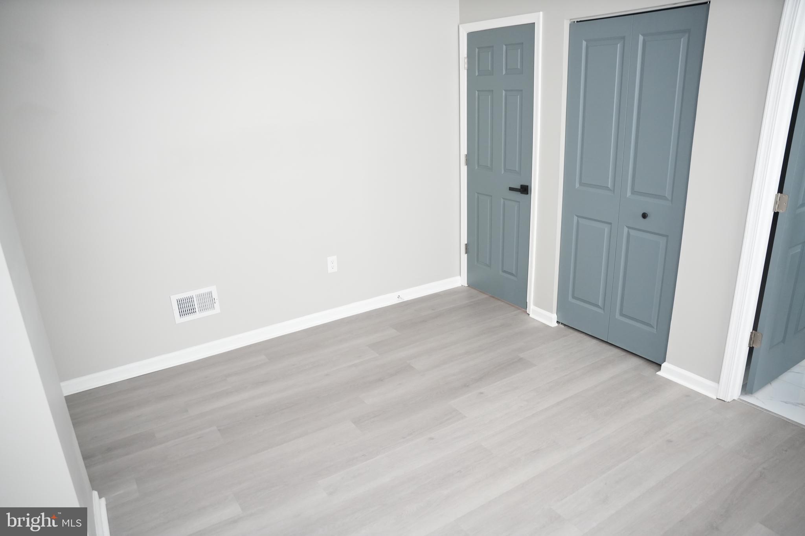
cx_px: 402
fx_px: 537
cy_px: 268
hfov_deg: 73.7
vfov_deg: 53.1
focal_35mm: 24
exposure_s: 1/250
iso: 2500
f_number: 2.8
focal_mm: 24
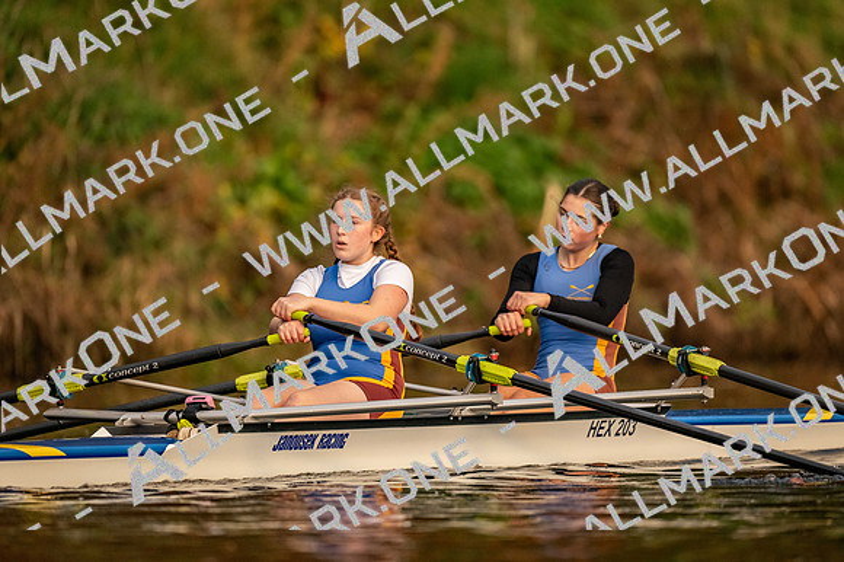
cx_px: 422
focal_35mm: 600
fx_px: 14061
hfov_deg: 3.4
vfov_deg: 2.3
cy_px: 281
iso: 3200
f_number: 4
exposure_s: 1/2500
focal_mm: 600
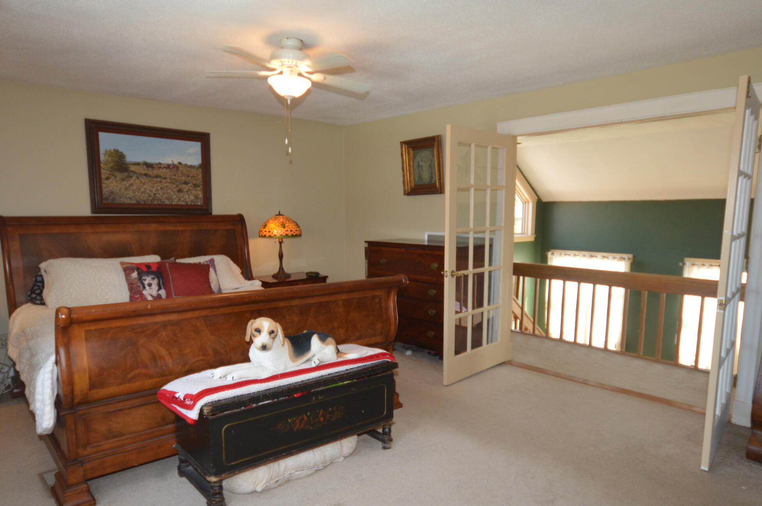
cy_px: 284
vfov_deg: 54.8
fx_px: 486
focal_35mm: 23
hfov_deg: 76.2
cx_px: 379
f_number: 4.5
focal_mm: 10
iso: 400
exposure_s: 1/80
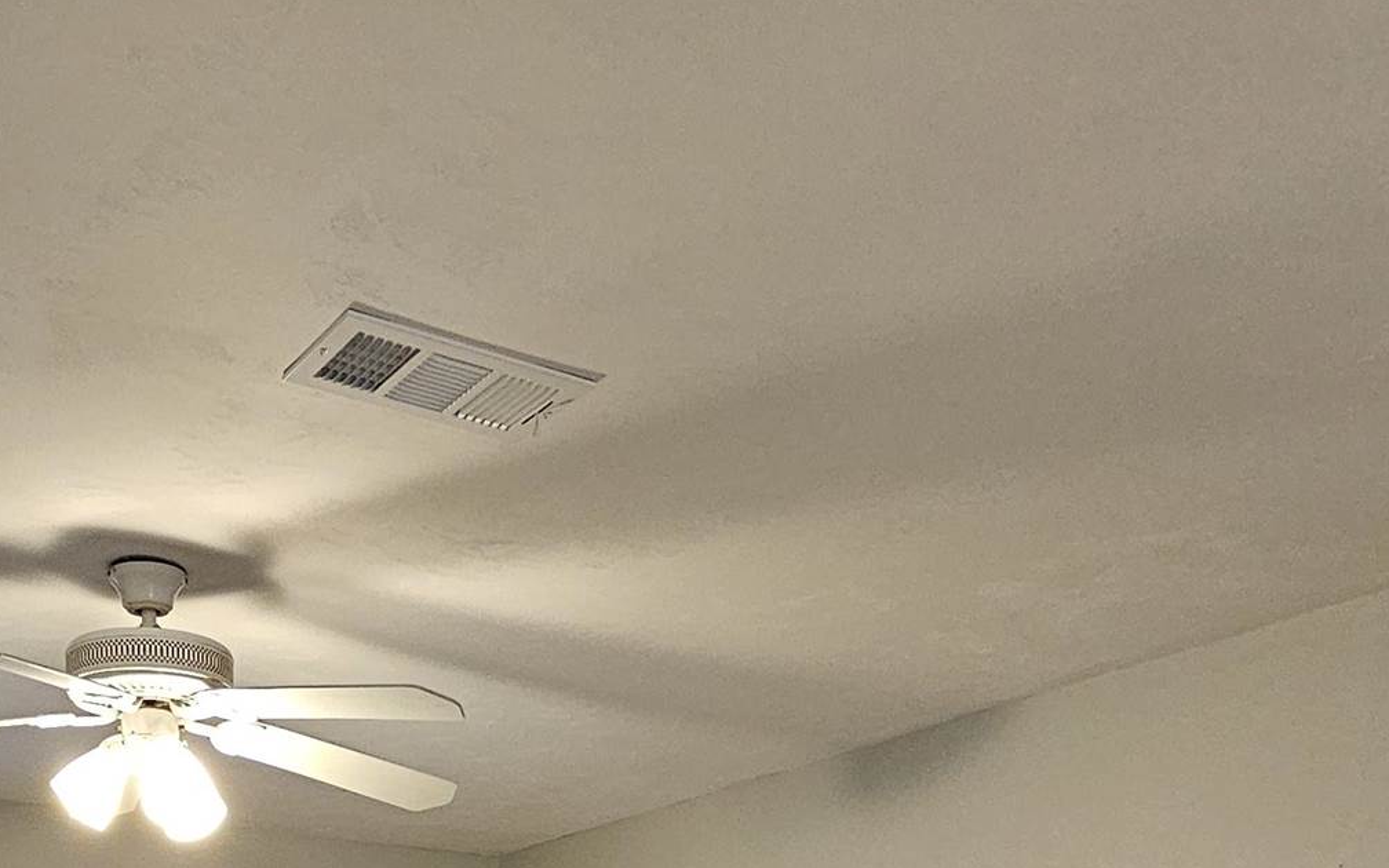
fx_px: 1590
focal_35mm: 42
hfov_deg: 45.7
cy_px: 1447
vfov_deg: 22.3
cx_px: 365
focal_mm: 2.2
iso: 250
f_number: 2.2
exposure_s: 1/60
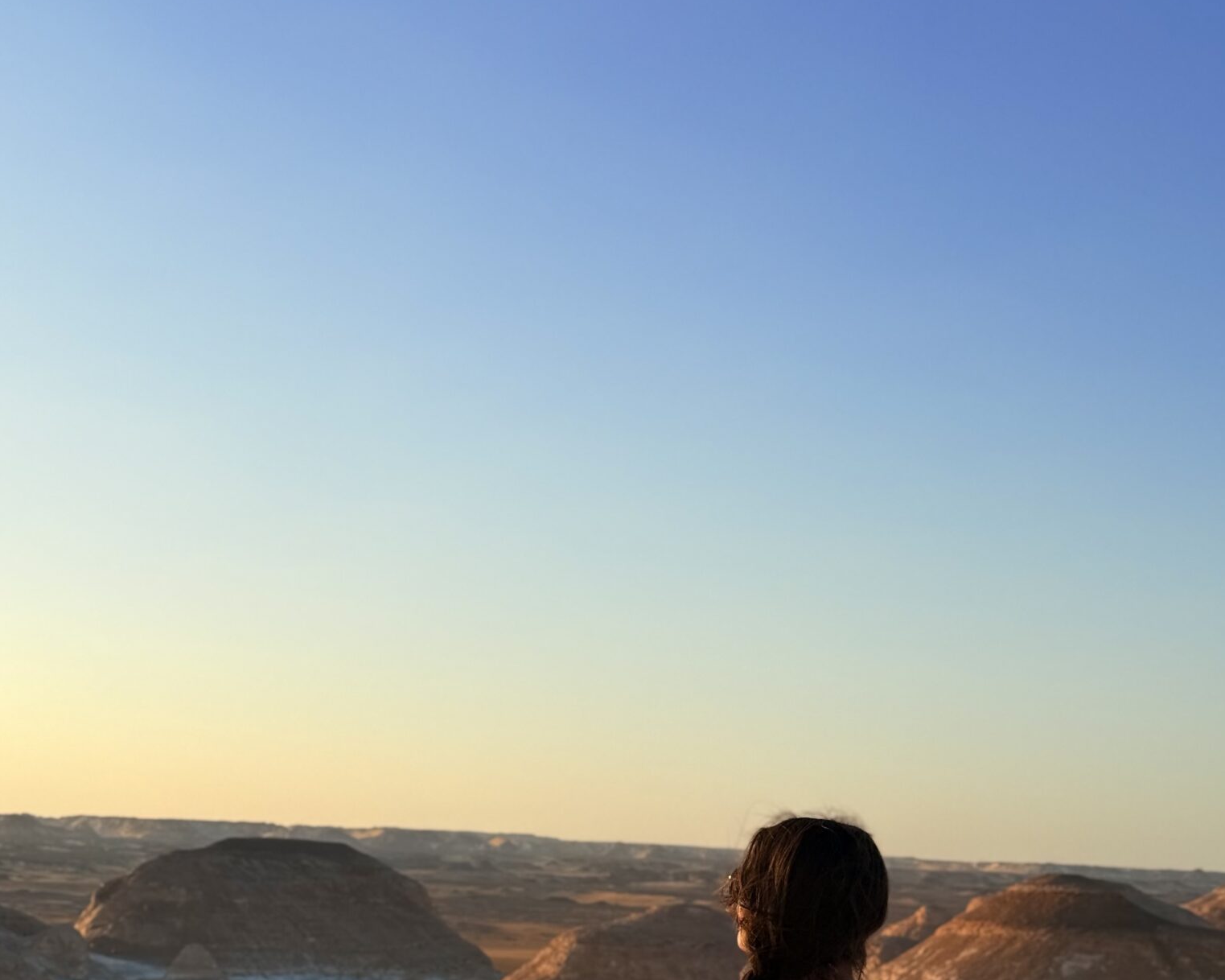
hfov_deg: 30.0
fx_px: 2284
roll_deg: -2.8
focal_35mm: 63
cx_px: 616
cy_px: 801
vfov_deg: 23.8
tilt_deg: +1.7
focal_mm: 6.76
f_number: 1.78
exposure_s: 1/3378
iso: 64
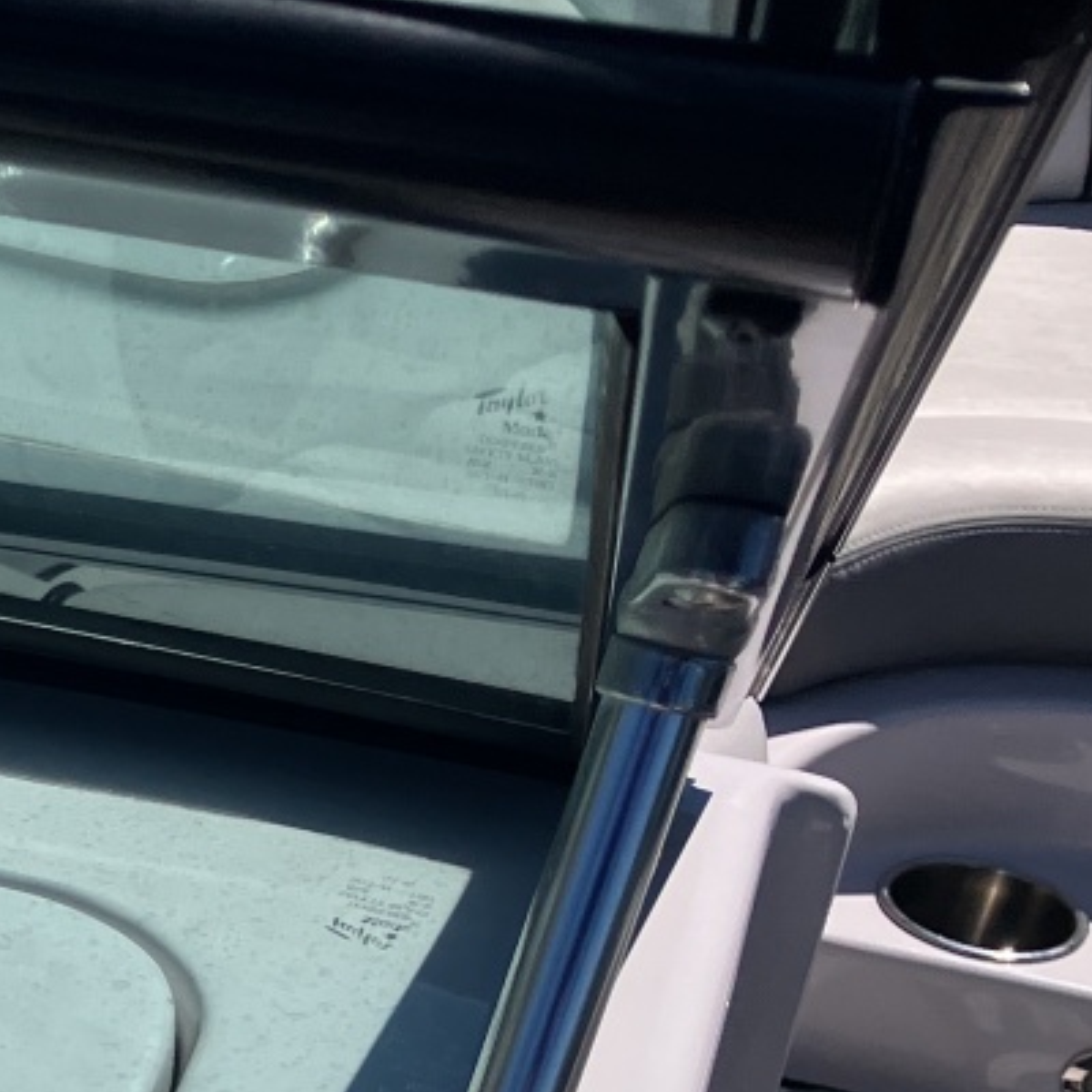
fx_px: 3533
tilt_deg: -38.0
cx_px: -885
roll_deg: -1.0
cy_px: 1354
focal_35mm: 99
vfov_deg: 16.7
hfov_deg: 15.2
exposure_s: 1/6098
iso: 32
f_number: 1.8
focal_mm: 3.99
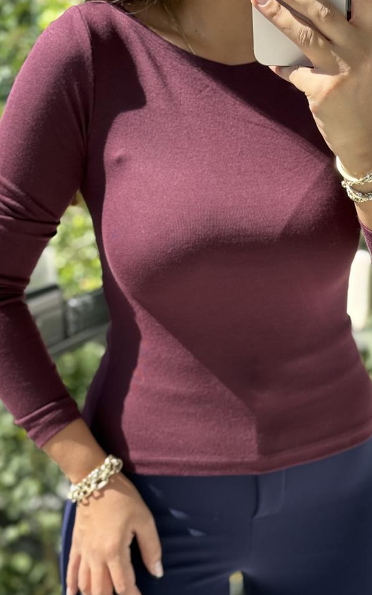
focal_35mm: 71
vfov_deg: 28.9
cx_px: 242
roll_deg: +3.3
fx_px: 1152
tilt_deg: -29.4
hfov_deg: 18.3
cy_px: 344
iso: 100
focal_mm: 6.76
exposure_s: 1/455
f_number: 1.78
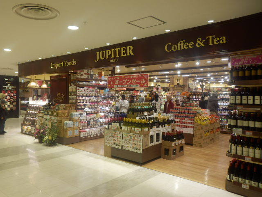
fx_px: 250
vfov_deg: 42.9
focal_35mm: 33
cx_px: 131
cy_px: 98
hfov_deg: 55.4
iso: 80
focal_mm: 5.9
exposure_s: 1/40
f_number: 3.7
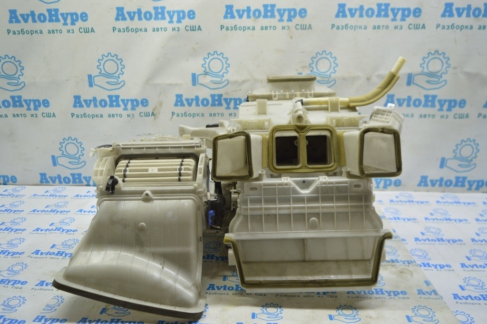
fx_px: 405
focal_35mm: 30
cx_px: 244
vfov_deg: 43.5
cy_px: 162
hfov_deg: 62.0
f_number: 3.8
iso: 400
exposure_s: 1/40
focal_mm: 20
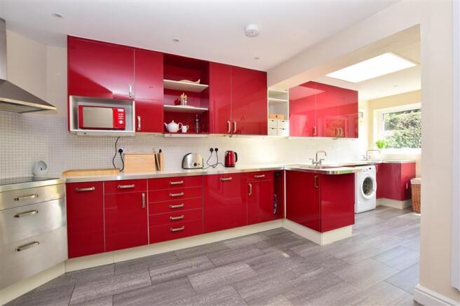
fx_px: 211
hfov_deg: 95.0
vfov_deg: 72.0
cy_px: 153
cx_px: 230
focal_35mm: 16
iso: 400
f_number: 9
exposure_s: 1/100
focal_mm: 11
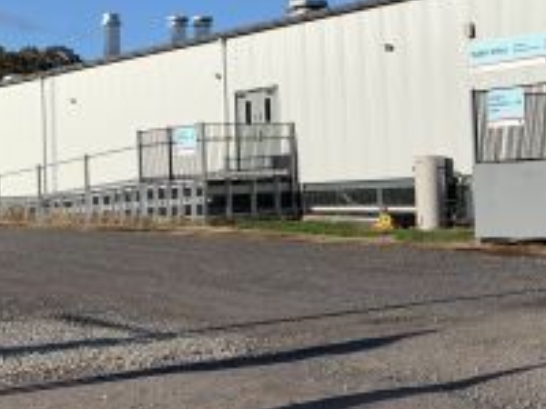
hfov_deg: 23.7
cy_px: 166
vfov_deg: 18.9
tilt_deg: +2.4
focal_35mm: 78
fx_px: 1230
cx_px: 576
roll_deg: +2.2
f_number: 1.8
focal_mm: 4.25
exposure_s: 1/2033
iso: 25
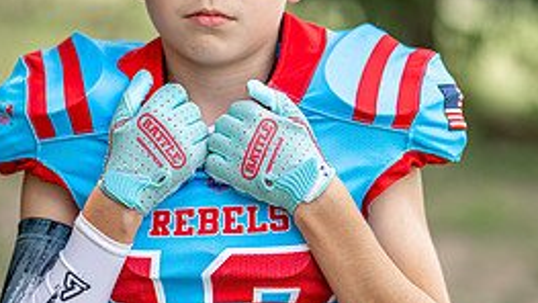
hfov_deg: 14.3
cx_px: 236
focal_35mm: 150
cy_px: 155
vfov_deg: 8.1
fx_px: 2140
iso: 100
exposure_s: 1/2500
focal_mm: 50
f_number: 1.2
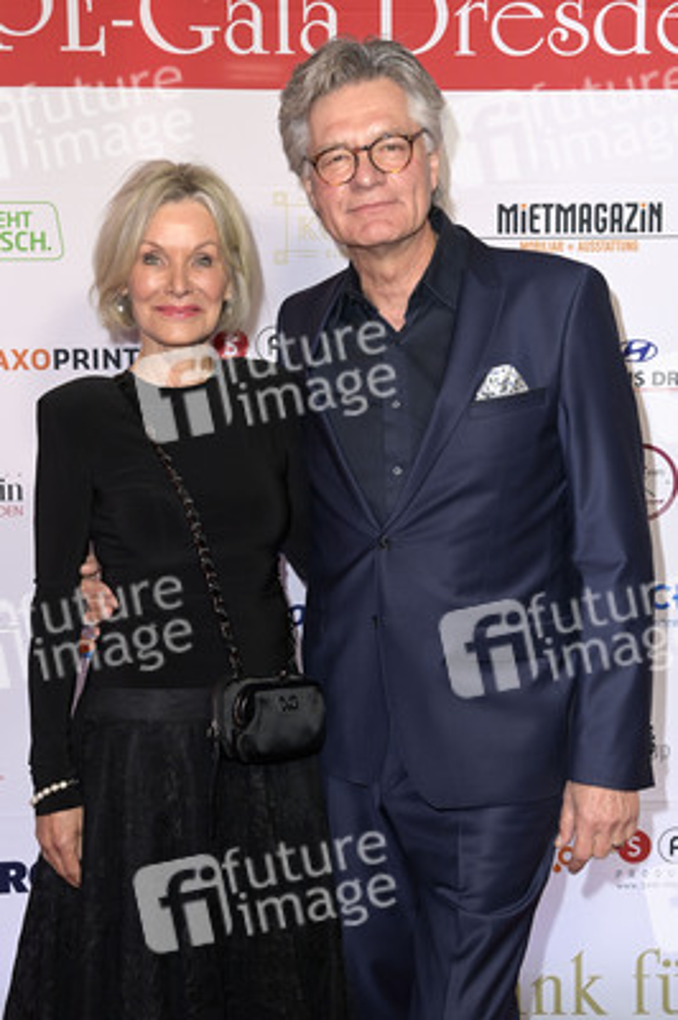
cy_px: 510
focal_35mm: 40
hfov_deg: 33.3
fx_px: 1132
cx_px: 339
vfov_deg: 48.5
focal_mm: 40
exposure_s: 1/125
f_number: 5.6
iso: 500
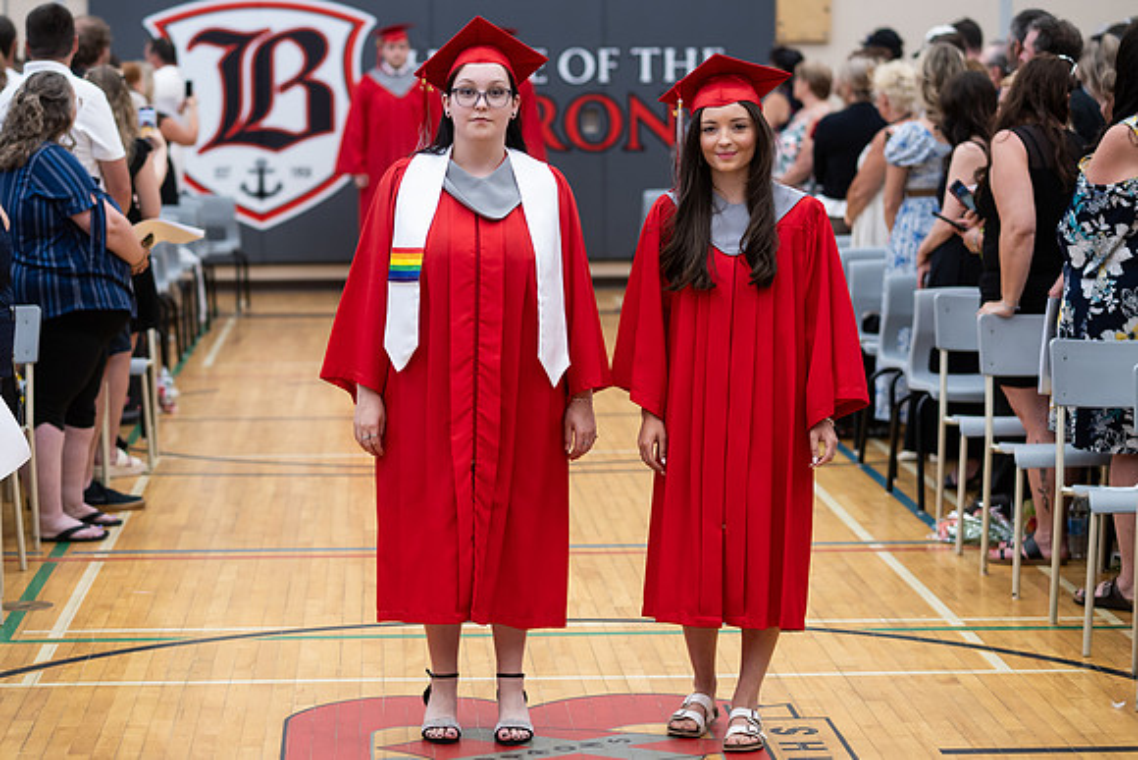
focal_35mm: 97
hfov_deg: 21.1
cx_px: 490
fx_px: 3059
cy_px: 359
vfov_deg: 14.1
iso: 1000
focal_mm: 85
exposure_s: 1/200
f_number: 2.8
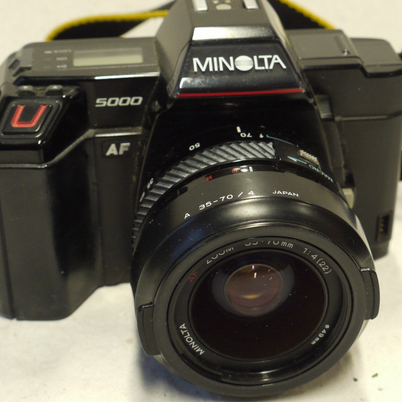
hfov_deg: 21.6
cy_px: 205
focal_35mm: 80
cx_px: 221
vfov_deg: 21.7
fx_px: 1051
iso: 800
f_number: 7.1
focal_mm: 30
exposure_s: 1/20
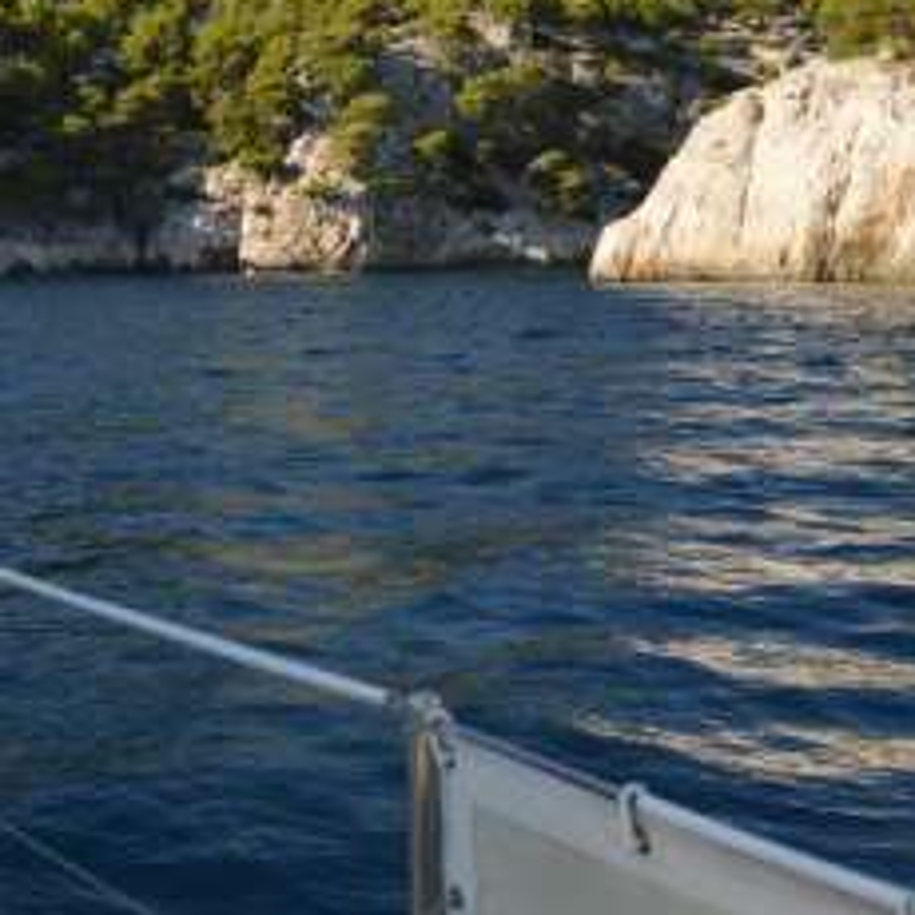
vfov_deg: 23.6
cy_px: 80
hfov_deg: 24.3
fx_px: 2123
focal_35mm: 71
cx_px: 414
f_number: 5.6
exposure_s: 1/125
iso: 125
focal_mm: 24
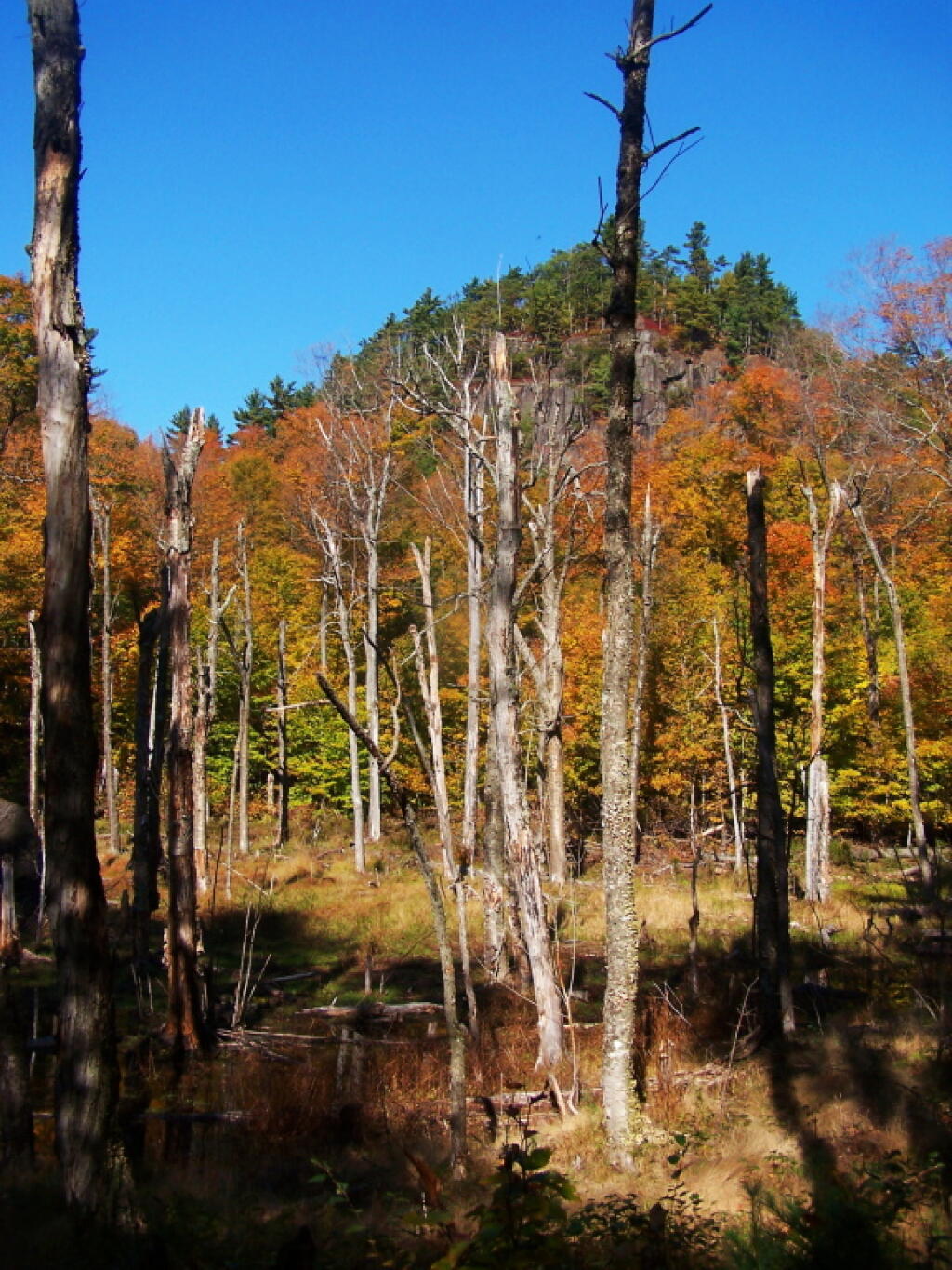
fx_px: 1393
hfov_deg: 37.7
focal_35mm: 38
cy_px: 635
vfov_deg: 49.0
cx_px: 476
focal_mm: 6.3
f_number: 4
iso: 80
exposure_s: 1/800
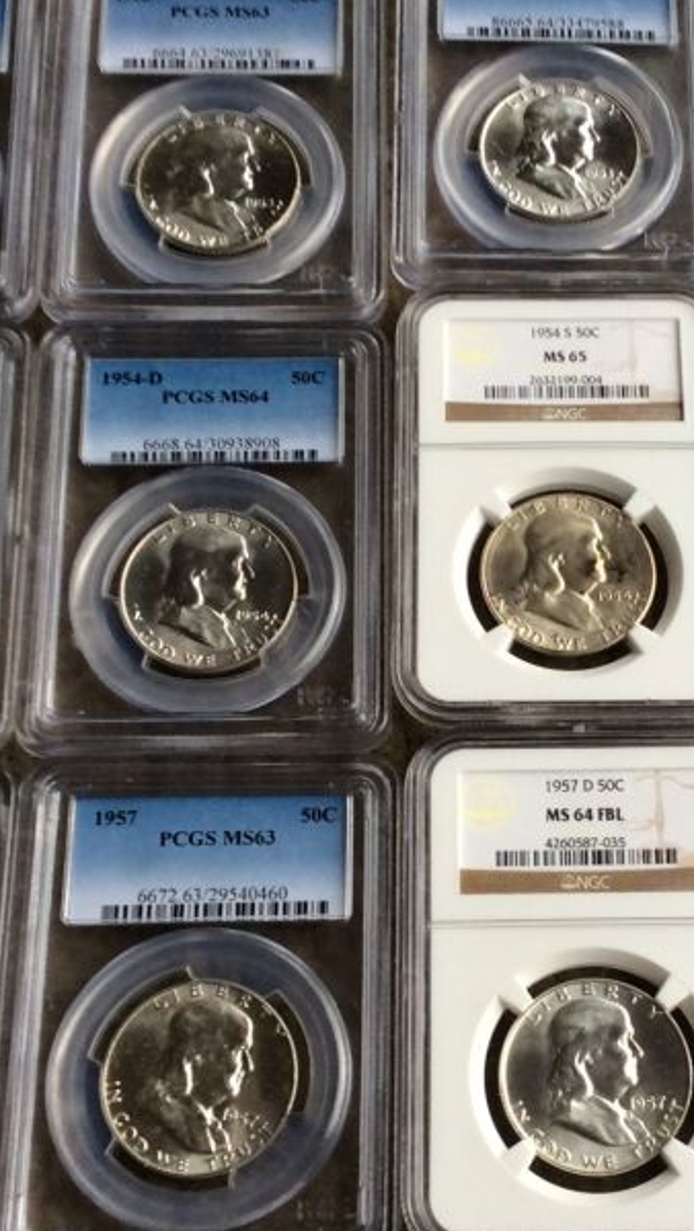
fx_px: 1895
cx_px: 528
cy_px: 662
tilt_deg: -69.8
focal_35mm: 58
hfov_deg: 20.6
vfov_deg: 36.0
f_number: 2.4
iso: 40
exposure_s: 1/30
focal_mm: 3.3
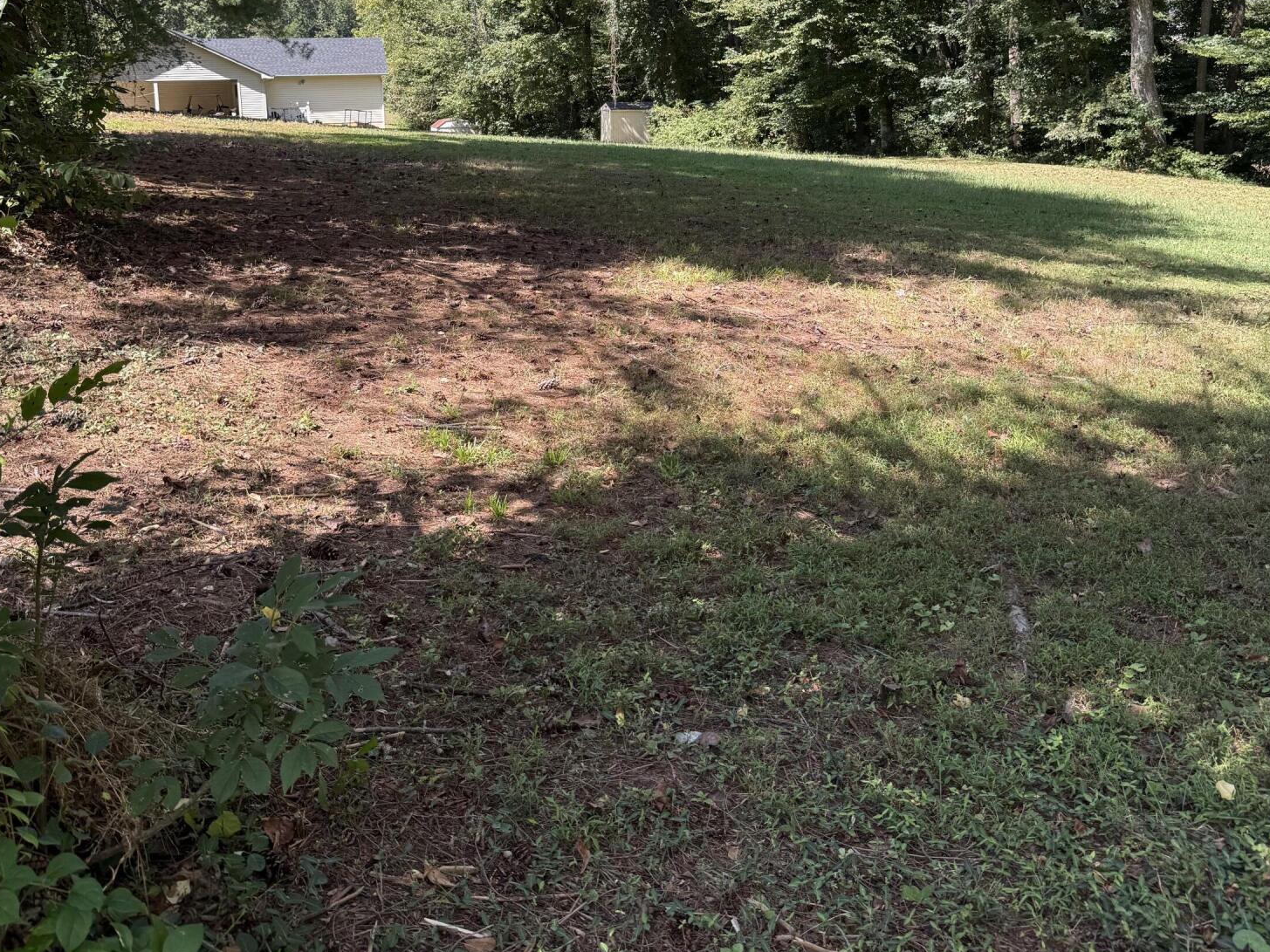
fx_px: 1211
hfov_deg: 55.4
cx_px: 648
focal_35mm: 33
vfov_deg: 41.3
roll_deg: +0.9
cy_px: 209
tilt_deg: -6.5
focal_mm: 6.76
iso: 100
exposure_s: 1/1106
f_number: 1.78
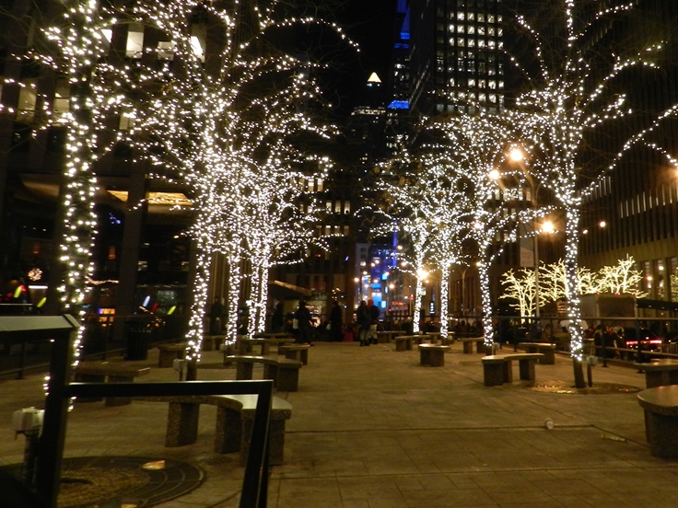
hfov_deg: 56.3
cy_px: 182
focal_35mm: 32
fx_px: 627
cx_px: 415
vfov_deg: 43.7
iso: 400
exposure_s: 1/13
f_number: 3.4
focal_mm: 4
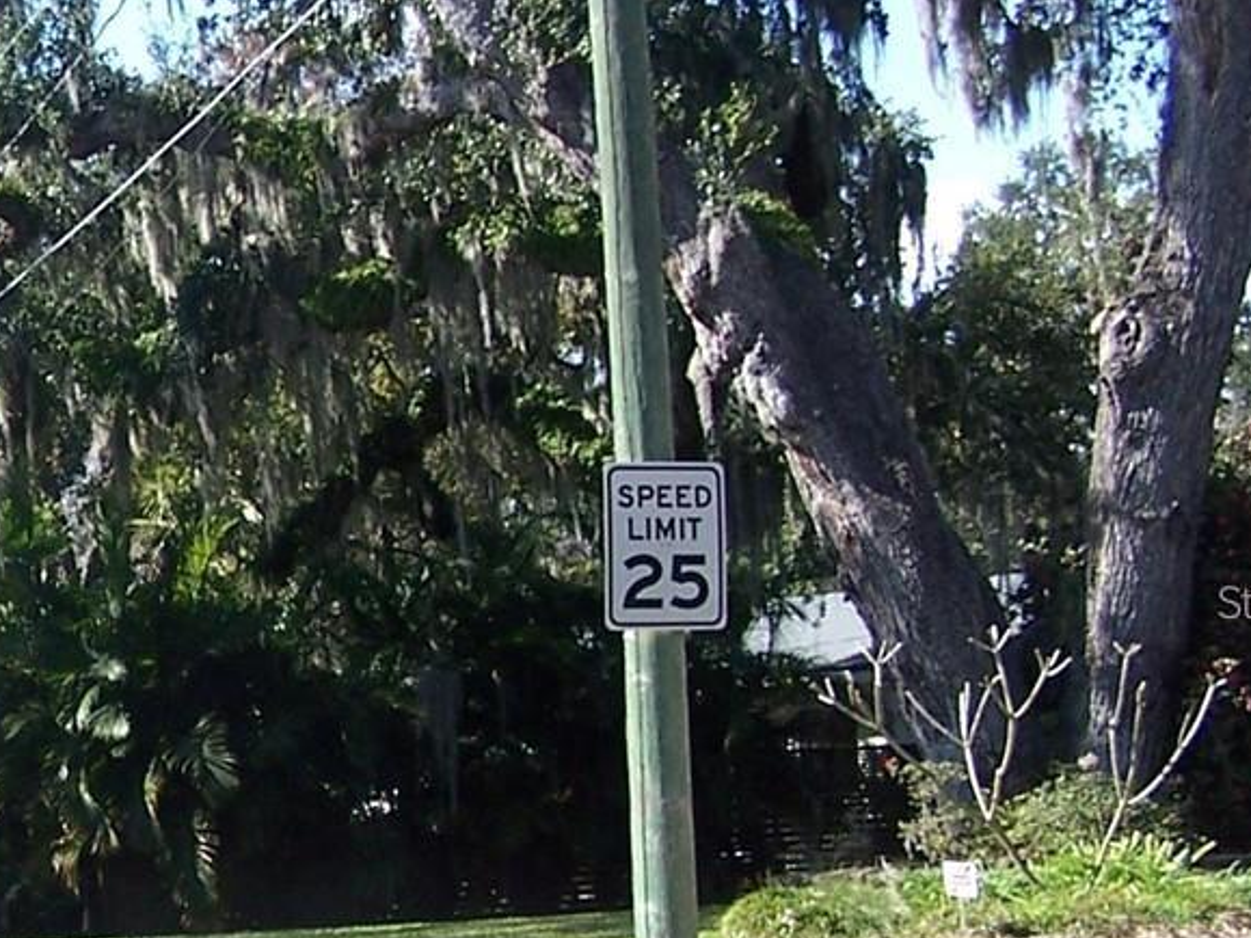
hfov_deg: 17.7
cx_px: -307
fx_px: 3794
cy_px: 601
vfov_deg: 14.1
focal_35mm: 105
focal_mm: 6.3
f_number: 2.8
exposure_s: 1/500
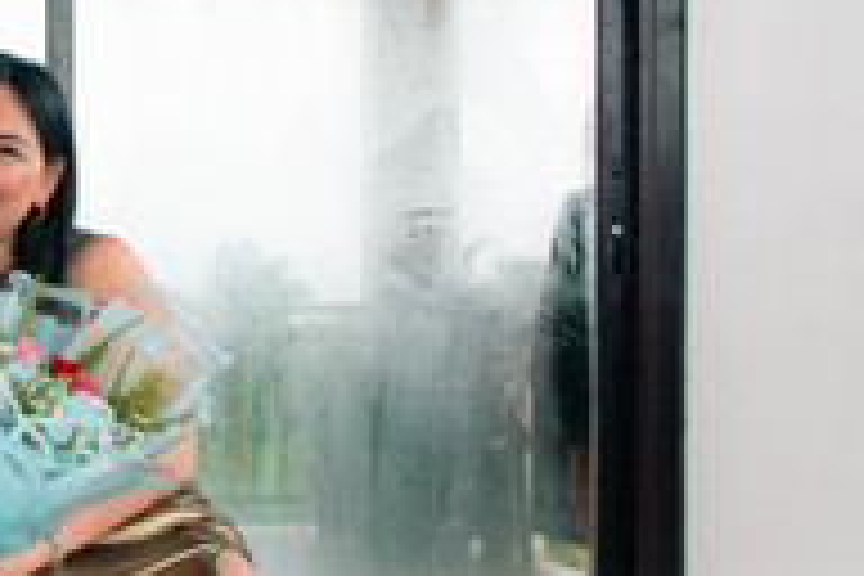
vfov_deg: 15.0
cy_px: 412
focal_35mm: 91
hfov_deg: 21.8
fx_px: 2184
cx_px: 81
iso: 500
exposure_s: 1/125
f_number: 4
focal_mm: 35
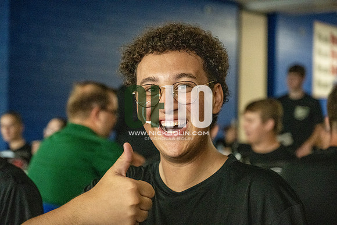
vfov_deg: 19.5
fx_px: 655
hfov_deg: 28.8
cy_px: 112
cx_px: 168
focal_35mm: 70
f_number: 4
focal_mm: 70
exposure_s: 1/800
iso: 16000
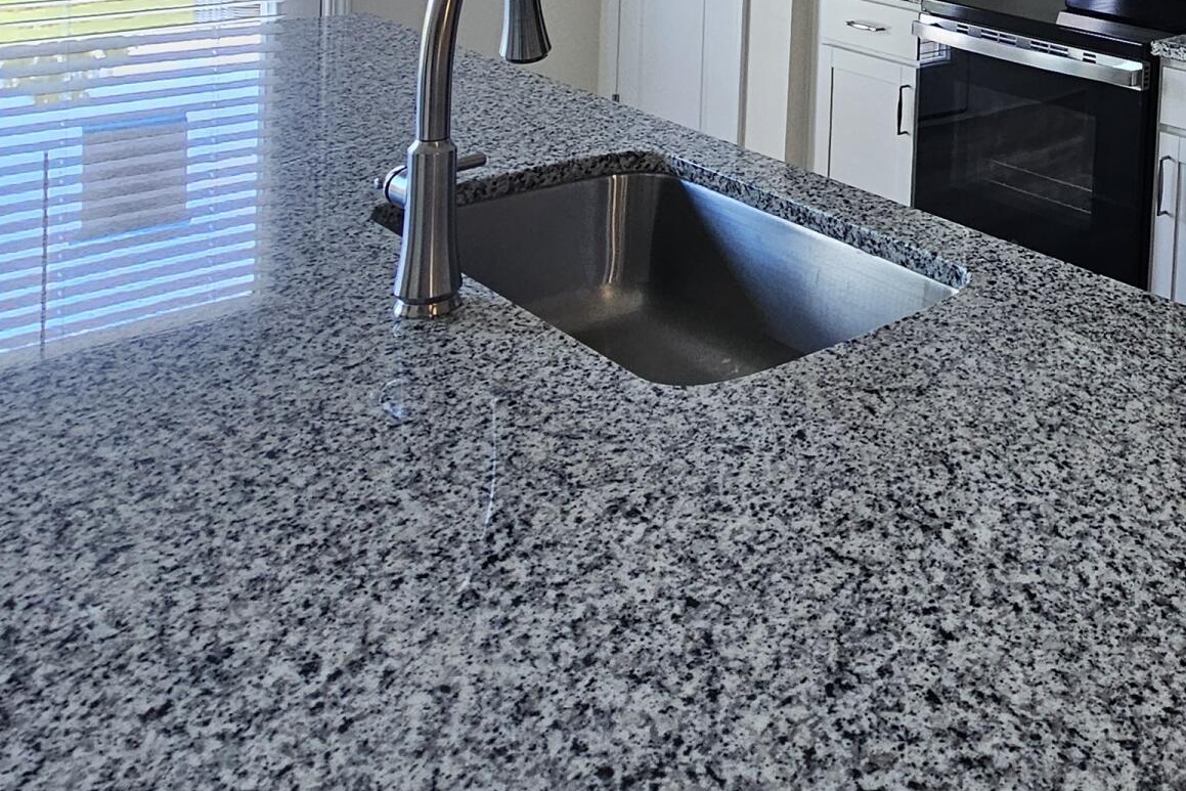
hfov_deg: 45.5
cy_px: -131
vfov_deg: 32.2
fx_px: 1153
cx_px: 1199
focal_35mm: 35
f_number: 2.2
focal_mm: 2.2
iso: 200
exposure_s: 1/77.4
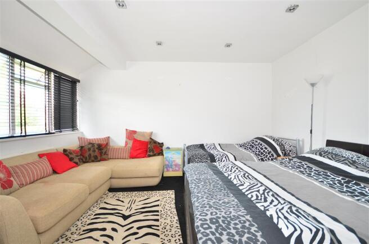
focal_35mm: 15
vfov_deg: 77.0
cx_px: 184
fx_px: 153
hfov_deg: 100.5
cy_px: 122
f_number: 5
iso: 200
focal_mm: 10
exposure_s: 1/15
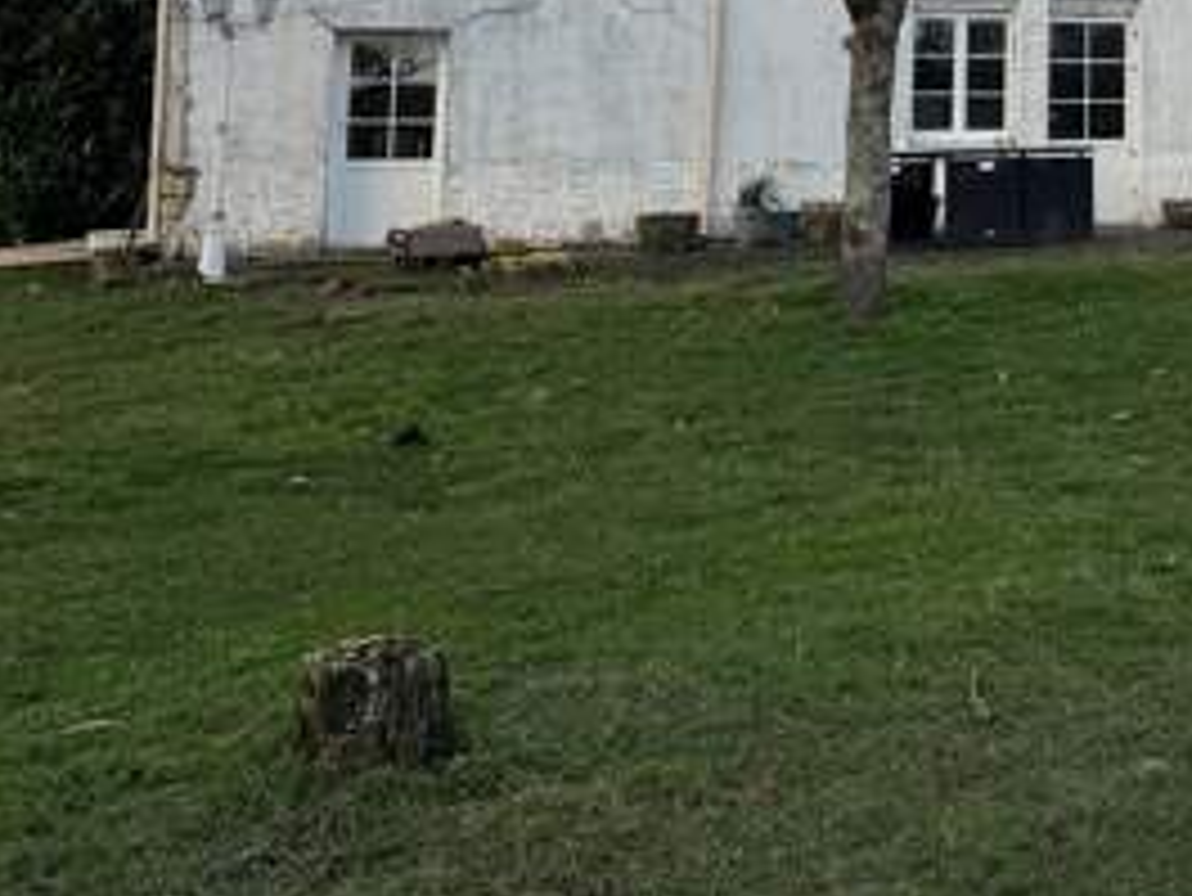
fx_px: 1998
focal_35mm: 58
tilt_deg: +9.5
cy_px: -131
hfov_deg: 29.5
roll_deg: -0.1
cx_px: 1354
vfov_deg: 23.4
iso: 80
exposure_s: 1/938
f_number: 1.78
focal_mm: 6.76
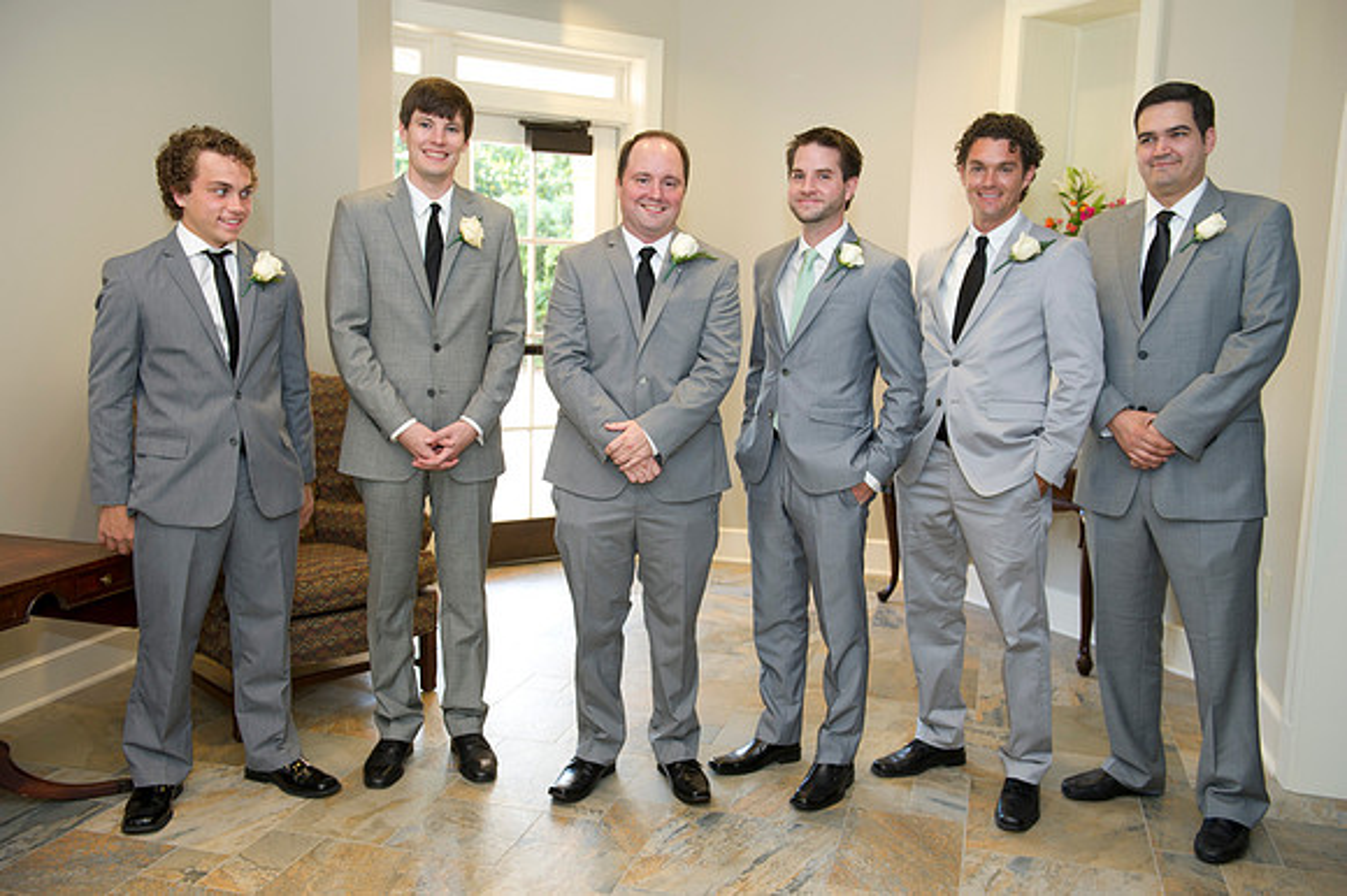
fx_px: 1197
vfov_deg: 41.1
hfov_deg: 58.7
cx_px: 674
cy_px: 448
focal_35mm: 32
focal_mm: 32
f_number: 4
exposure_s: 1/100
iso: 800
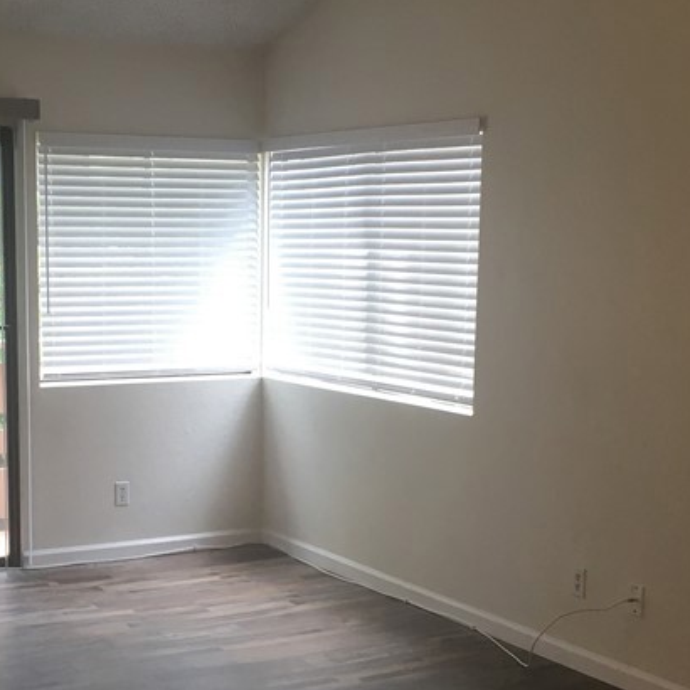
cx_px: 278
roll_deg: -0.4
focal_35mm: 64
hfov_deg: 26.8
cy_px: 475
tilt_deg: -9.7
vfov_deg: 26.7
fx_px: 1443
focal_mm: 4.15
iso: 25
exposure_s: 1/30
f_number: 2.2
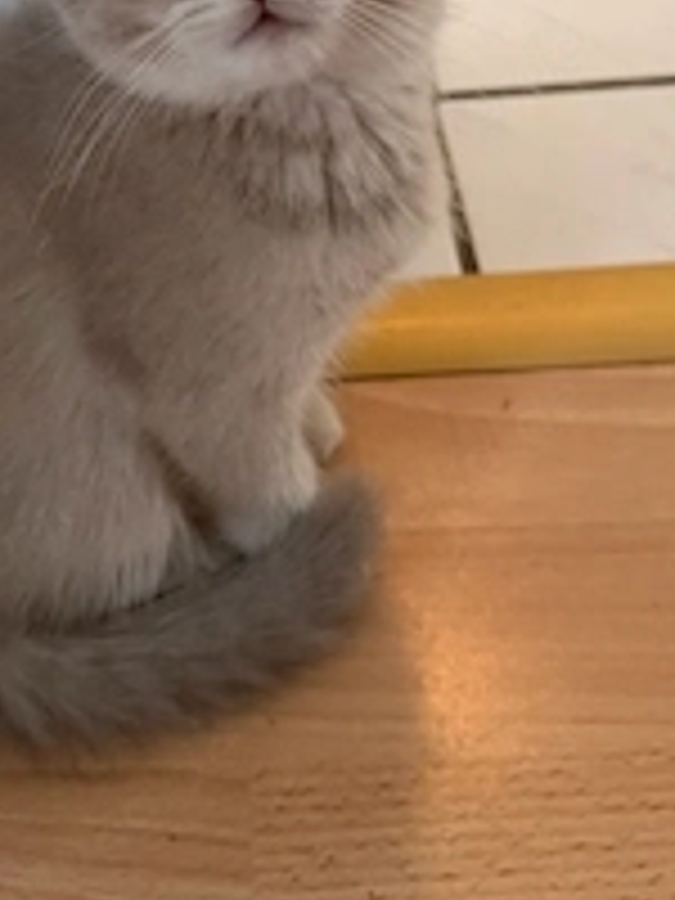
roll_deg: +7.1
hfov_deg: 30.0
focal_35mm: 48
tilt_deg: -39.0
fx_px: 1248
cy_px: 176
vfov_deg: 38.1
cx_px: 207
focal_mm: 6.76
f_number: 1.78
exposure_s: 1/50
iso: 500
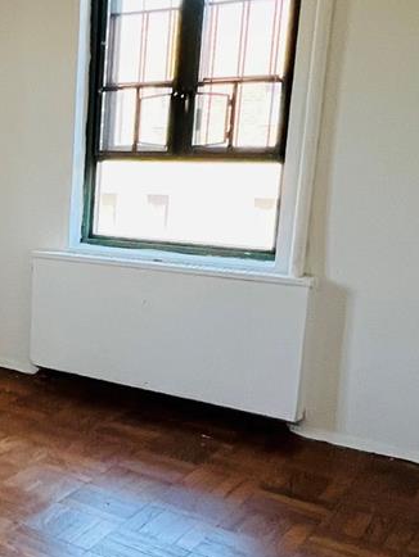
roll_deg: +0.9
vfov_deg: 41.2
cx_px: -229
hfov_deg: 24.0
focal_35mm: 46
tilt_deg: -10.9
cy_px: 277
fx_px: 742
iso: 250
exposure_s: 1/99
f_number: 1.8
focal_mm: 1.57
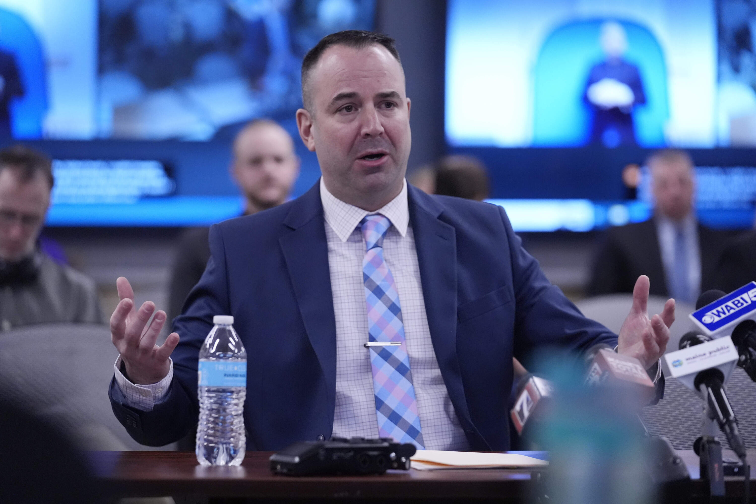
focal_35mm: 134
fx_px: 2814
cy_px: 252
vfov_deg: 10.2
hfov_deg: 15.3
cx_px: 378
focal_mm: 134
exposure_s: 1/800
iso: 5000
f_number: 3.2
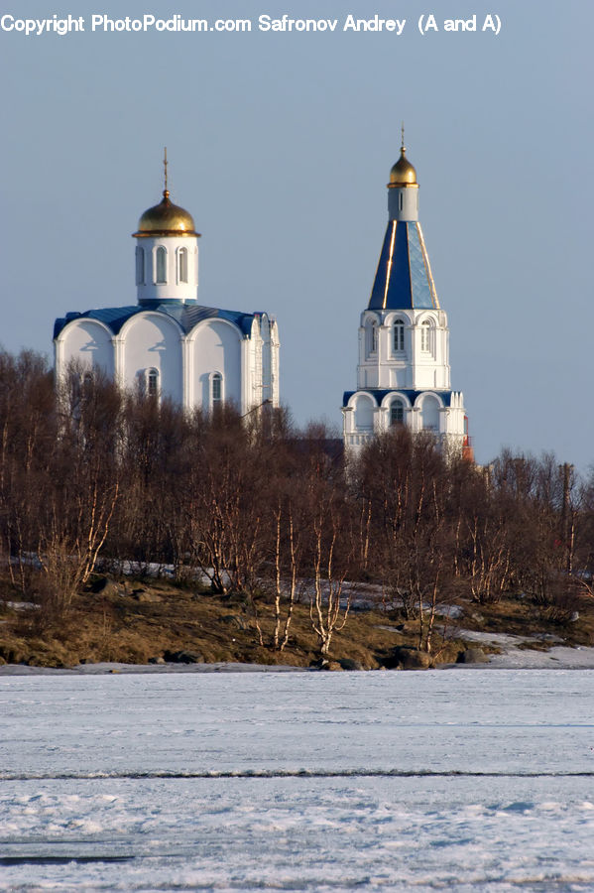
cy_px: 446
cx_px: 297
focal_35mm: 450
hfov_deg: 3.1
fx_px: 11150
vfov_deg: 4.6
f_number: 11
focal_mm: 300
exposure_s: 1/640
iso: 400
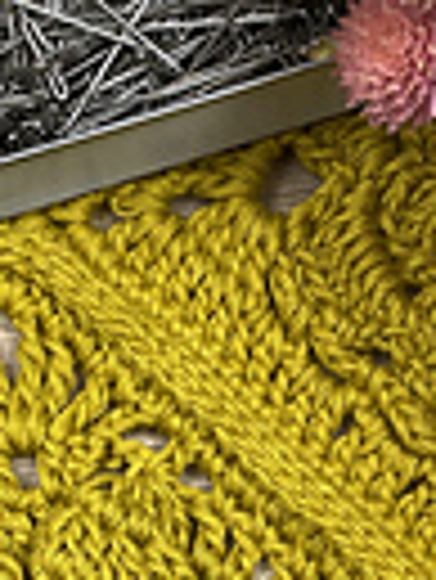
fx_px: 1693
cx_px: 83
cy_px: 764
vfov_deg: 18.1
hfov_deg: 14.6
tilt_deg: -87.5
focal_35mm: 101
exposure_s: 1/100
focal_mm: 4.25
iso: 125
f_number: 1.8
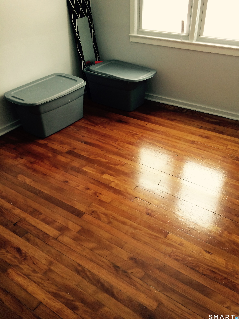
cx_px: 123
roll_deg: +0.1
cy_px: 157
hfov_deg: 46.8
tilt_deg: -33.0
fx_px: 276
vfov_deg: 60.0
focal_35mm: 30
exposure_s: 1/30
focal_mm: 4.15
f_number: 2.2
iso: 40
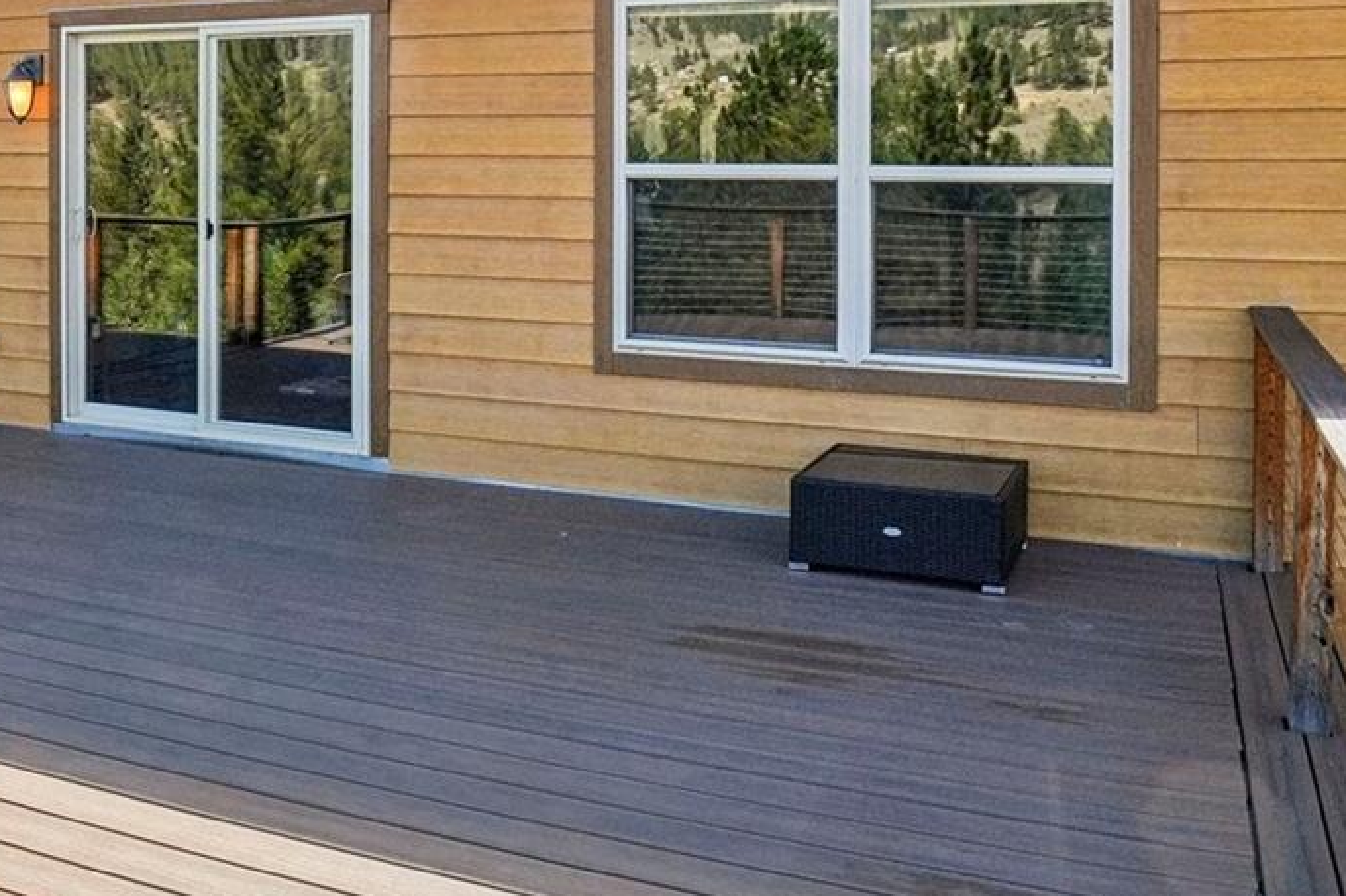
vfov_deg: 36.4
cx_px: 540
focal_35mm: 35
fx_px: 1308
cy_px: 167
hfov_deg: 54.1
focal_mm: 10
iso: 400
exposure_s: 1/640
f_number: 8
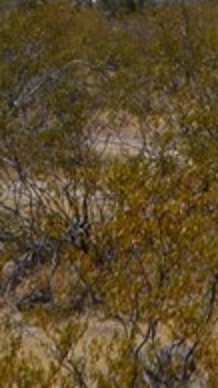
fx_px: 3260
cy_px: -62
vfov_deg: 6.8
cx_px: 696
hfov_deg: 3.7
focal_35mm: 317
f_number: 8
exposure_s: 1/2000
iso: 400
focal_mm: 36
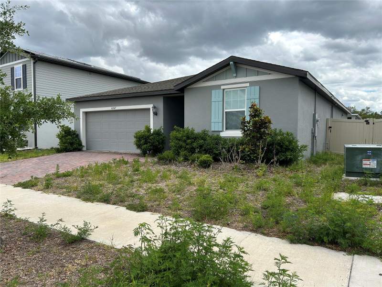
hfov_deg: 67.3
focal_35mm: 26
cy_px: 144
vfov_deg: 53.1
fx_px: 287
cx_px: 191
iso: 50
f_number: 1.5
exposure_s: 1/2123
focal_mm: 5.7
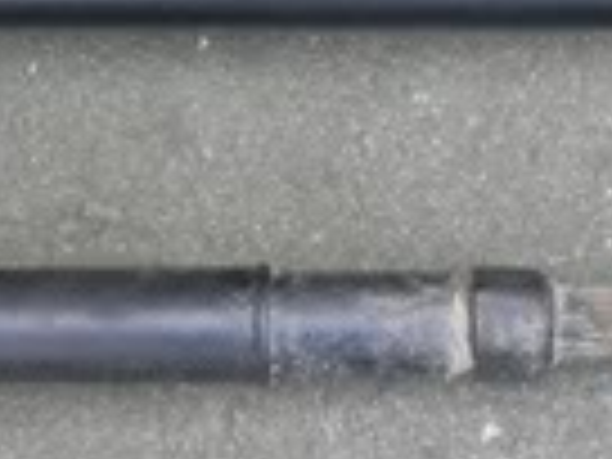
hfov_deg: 11.6
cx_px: 378
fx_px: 3006
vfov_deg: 8.7
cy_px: 36
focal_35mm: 170
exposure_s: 1/72.1
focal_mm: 7.5
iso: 64
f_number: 3.4
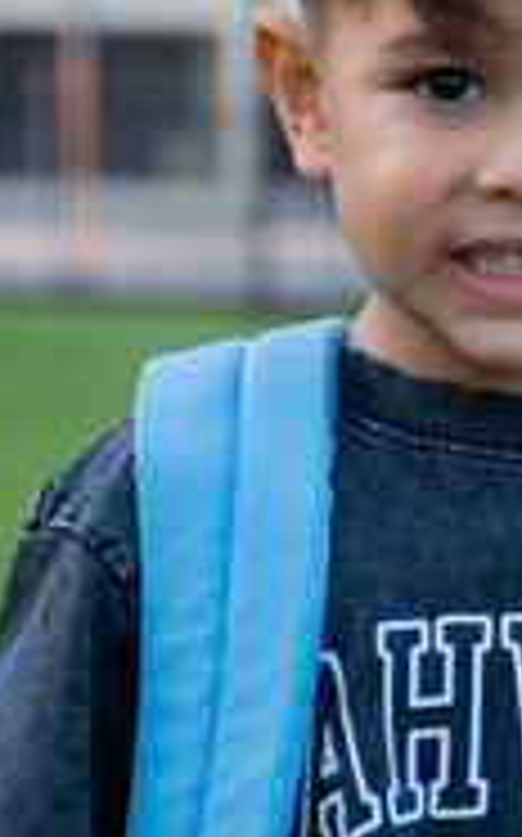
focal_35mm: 264
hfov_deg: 4.8
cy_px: 590
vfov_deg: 7.9
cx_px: 1206
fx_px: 6018
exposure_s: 1/320
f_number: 2.8
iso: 400
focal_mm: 47
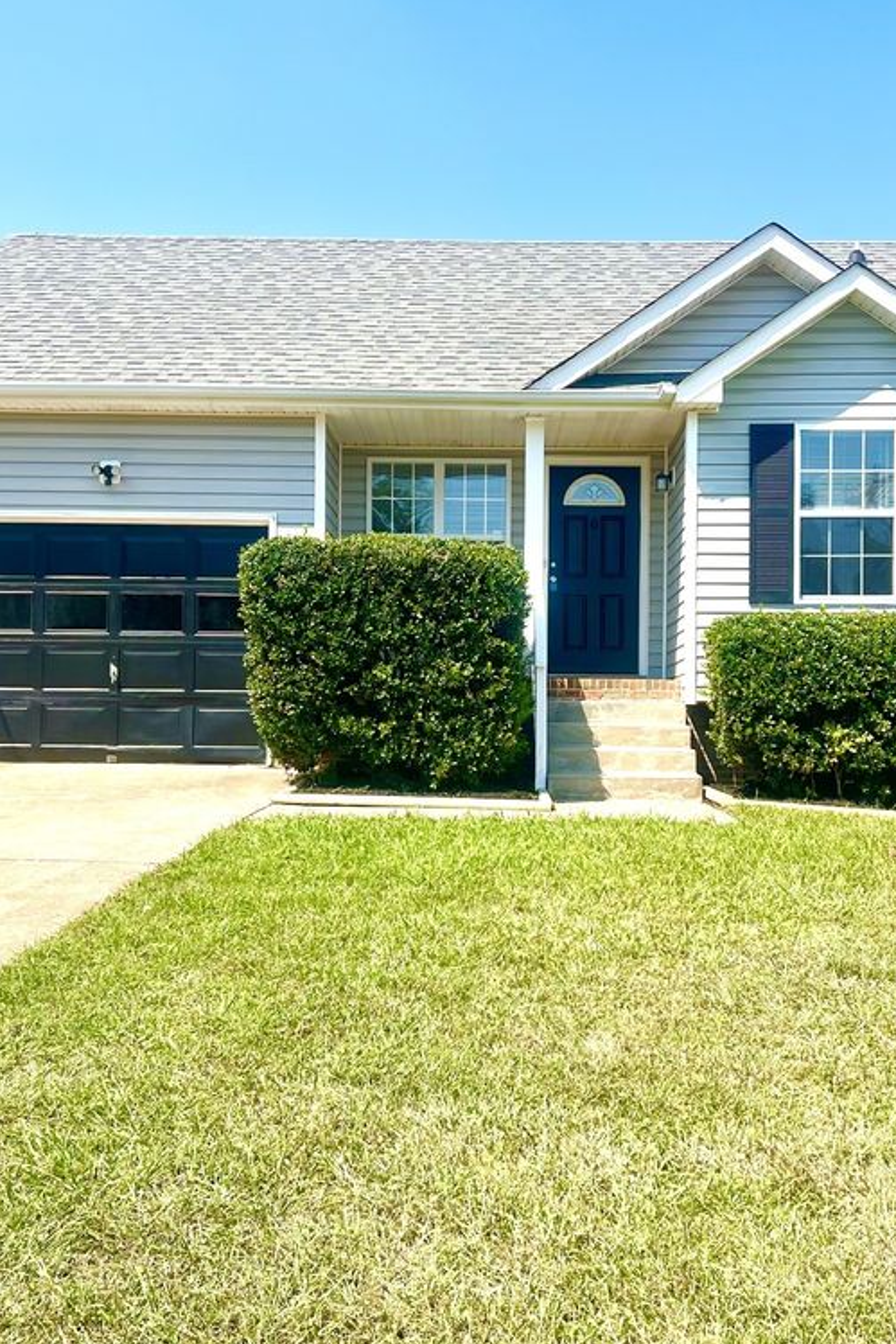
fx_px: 1381
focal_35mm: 37
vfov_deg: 51.9
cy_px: 685
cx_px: 573
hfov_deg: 35.7
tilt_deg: +2.3
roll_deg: +0.3
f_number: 1.5
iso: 50
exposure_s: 1/3460
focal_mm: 5.7
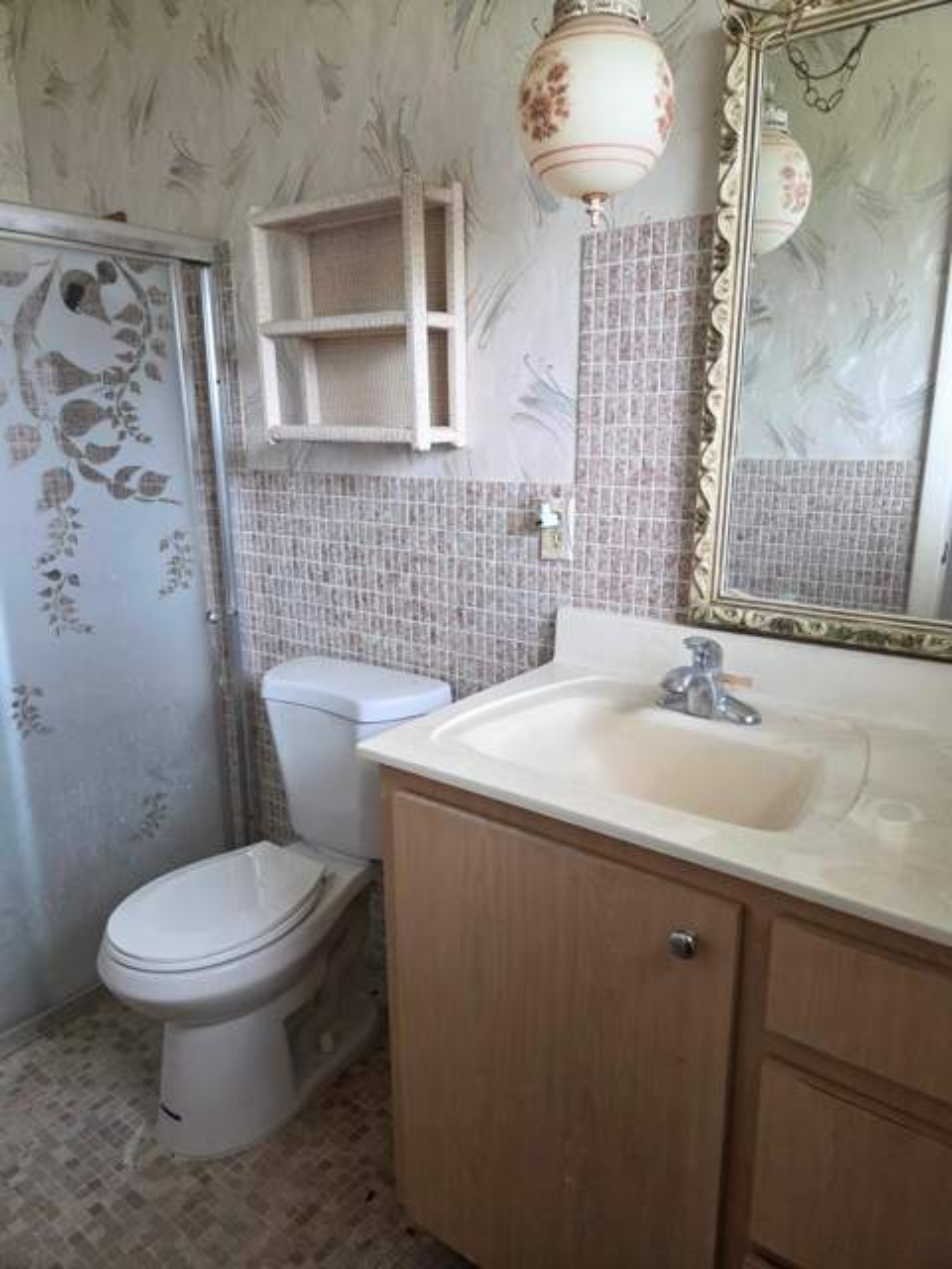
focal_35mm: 23
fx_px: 843
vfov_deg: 73.9
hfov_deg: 58.9
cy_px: 634
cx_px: 476
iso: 400
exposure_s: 1/120
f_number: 1.8
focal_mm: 5.4
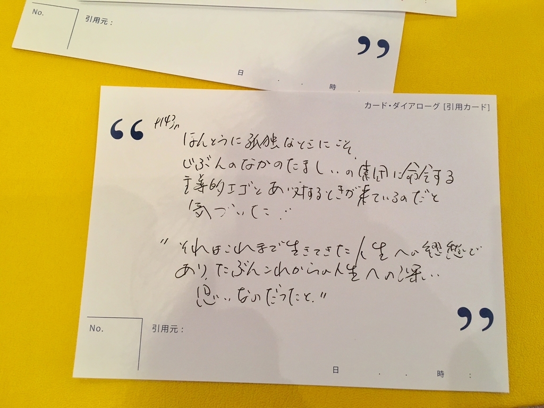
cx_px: 272
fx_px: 456
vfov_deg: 48.2
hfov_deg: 61.7
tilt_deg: -80.1
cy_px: 204
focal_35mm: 29
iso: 80
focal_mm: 4.15
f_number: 2.2
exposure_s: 1/30
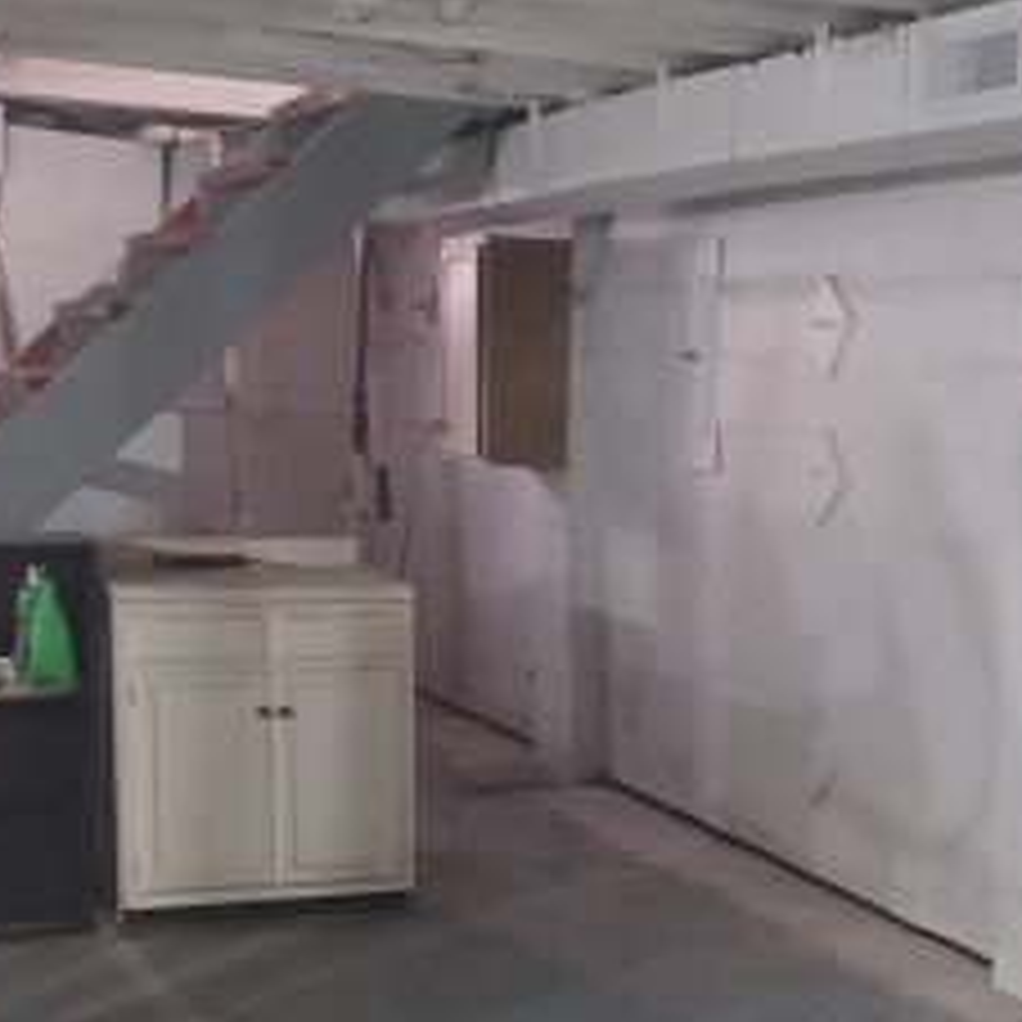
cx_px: 790
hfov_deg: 26.1
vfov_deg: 26.0
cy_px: 824
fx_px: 2171
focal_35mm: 65
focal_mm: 4.6
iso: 1600
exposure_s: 1/16.7
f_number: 1.8
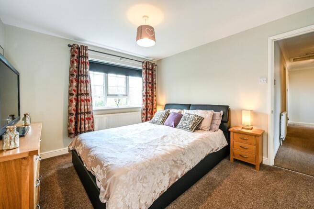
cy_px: 104
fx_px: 122
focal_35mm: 14
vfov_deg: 81.2
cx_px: 157
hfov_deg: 104.3
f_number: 9
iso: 320
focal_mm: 14
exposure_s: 1/13
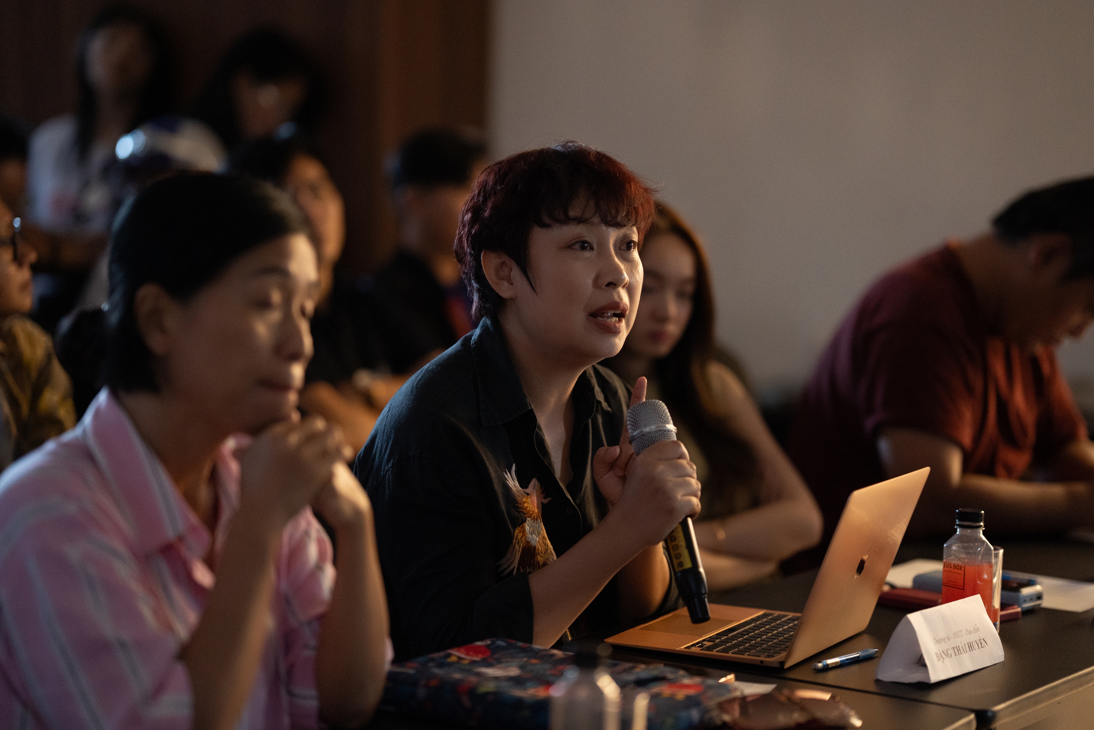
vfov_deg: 16.1
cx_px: 547
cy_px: 365
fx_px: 2583
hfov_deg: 23.9
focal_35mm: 85
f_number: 1.4
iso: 4000
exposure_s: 1/160
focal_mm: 85
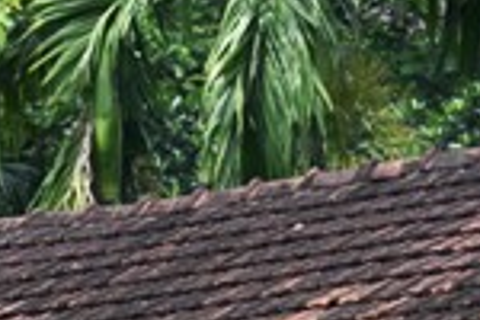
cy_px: 1086
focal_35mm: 589
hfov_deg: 3.4
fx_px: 7853
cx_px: -954
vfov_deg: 2.3
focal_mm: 86
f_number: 5.6
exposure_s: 1/500
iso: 200
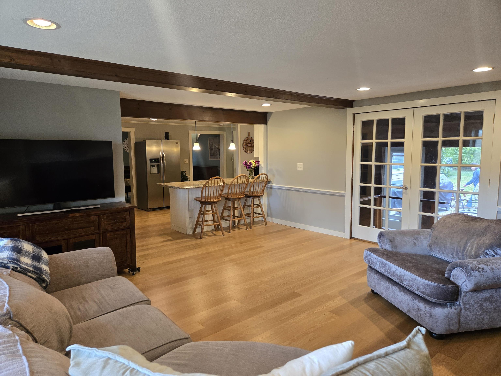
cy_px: 188
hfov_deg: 73.9
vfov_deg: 58.9
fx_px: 333
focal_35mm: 23
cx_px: 250
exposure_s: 1/120
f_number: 1.8
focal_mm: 5.4
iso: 320
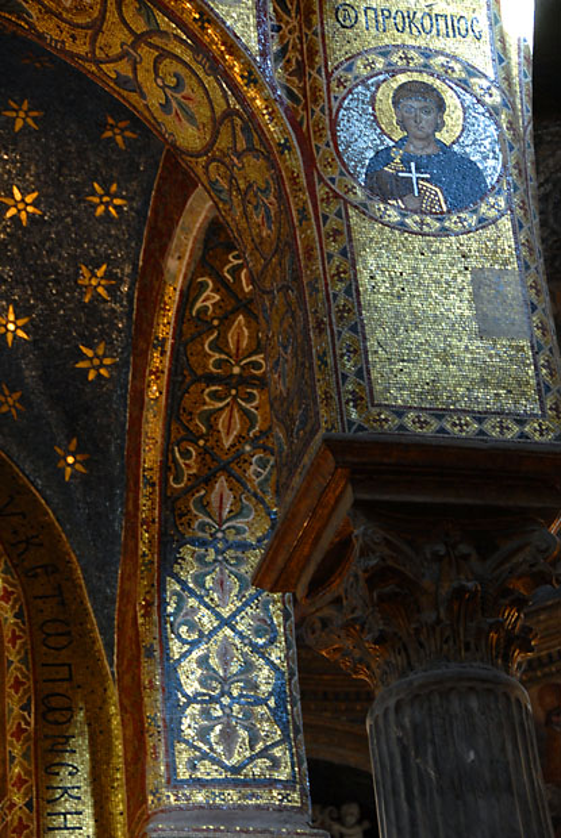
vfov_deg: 19.4
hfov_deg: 13.1
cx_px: 280
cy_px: 419
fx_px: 2447
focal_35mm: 105
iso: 400
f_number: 5
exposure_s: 1/25
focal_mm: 70
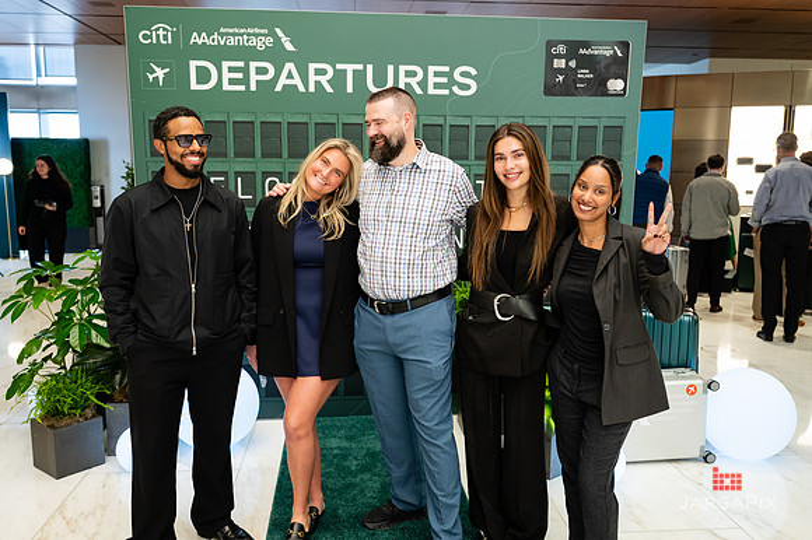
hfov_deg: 59.2
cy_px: 270
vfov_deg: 41.4
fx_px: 714
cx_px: 406
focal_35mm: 32
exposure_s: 1/160
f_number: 3.2
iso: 1250
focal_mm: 30.5
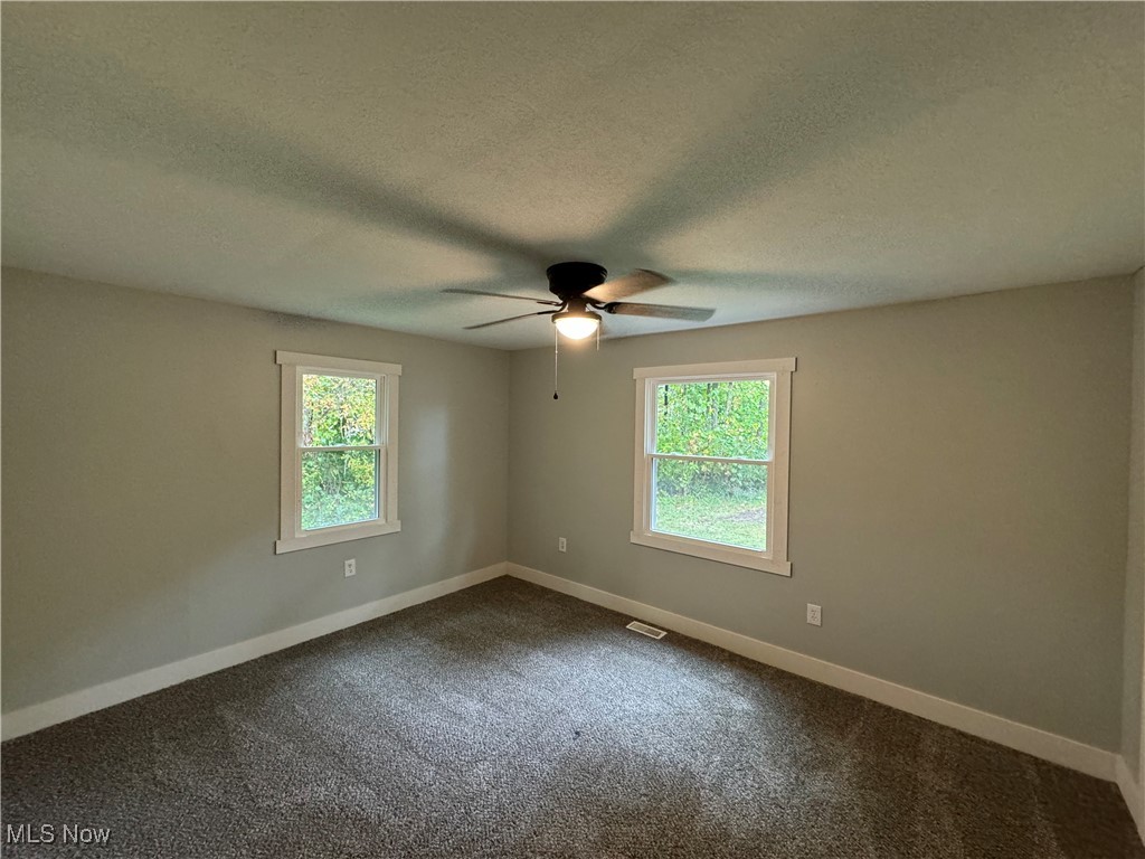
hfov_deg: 102.1
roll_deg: -1.1
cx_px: 572
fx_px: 463
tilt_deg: -1.0
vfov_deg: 85.7
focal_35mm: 14
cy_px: 430
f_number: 2.2
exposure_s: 1/60
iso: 400
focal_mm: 2.22
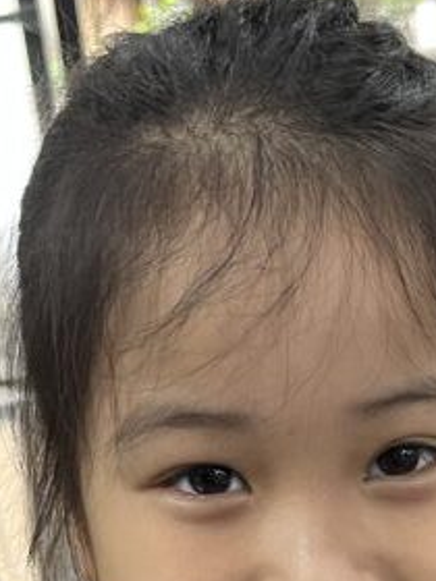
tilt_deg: -22.9
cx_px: 405
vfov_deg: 18.6
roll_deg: +7.6
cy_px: 876
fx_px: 1562
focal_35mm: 93
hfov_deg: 15.7
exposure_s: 1/50
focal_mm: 5.1
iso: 80
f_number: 1.6
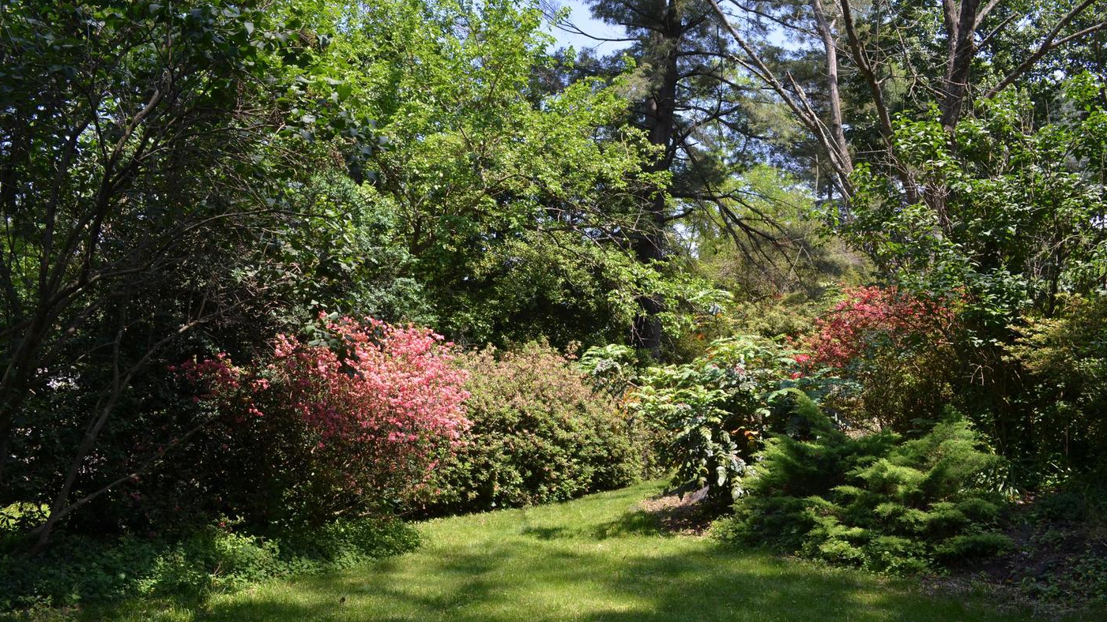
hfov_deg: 66.1
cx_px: 567
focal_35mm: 29
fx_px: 851
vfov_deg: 40.1
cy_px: 352
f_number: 7.1
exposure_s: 1/200
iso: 200
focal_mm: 18
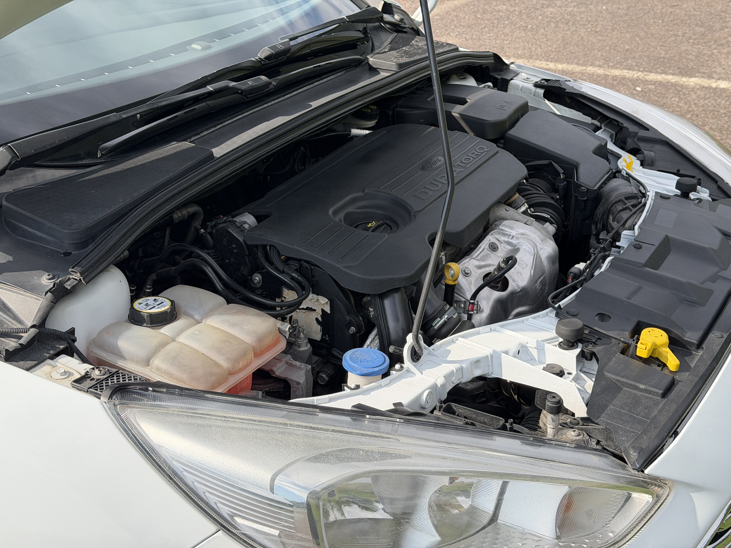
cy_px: 274
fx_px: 1014
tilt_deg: -27.0
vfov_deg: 30.3
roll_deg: +1.3
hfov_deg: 39.7
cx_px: 366
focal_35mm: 48
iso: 100
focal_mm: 6.76
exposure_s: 1/3226
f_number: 1.78
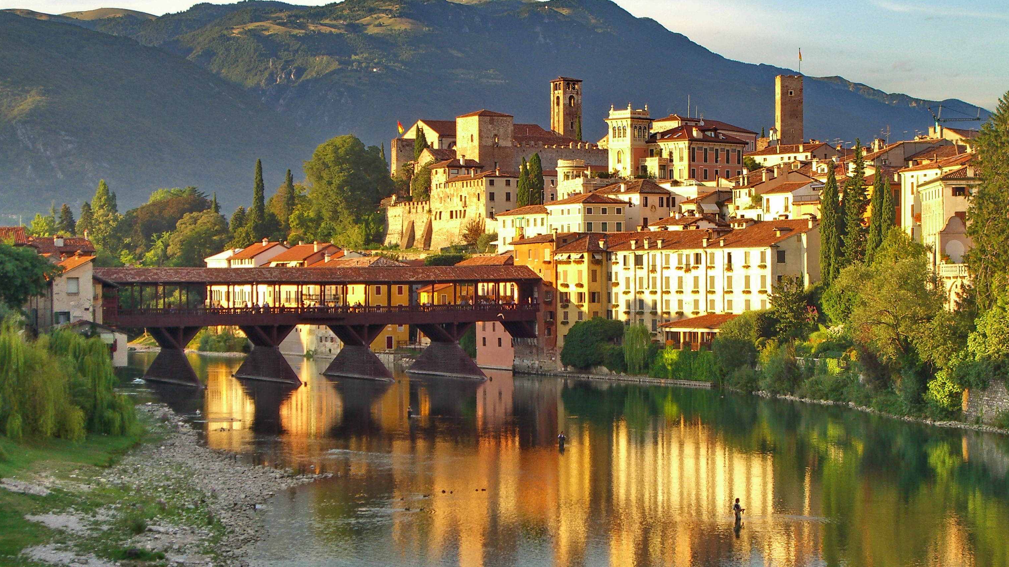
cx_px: 507
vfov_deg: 13.7
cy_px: 312
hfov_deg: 24.2
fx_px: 2354
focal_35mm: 88
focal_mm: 16.6
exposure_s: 1/80
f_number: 6
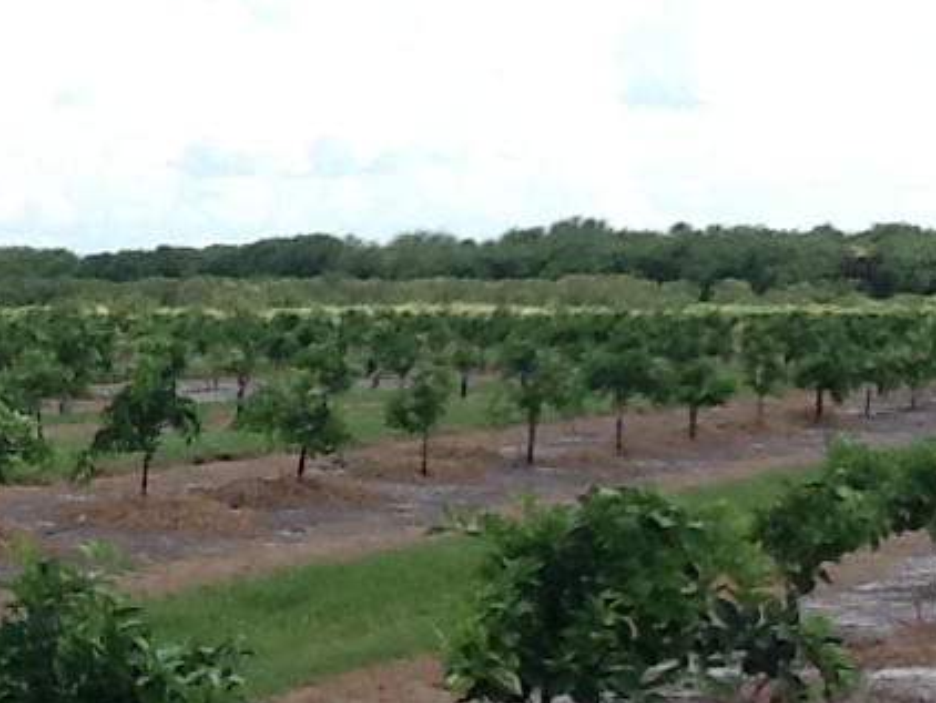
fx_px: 2705
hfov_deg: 18.8
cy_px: 725
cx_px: -118
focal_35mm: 100
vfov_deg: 14.5
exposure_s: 1/835
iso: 40
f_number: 2.4
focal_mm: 2.03
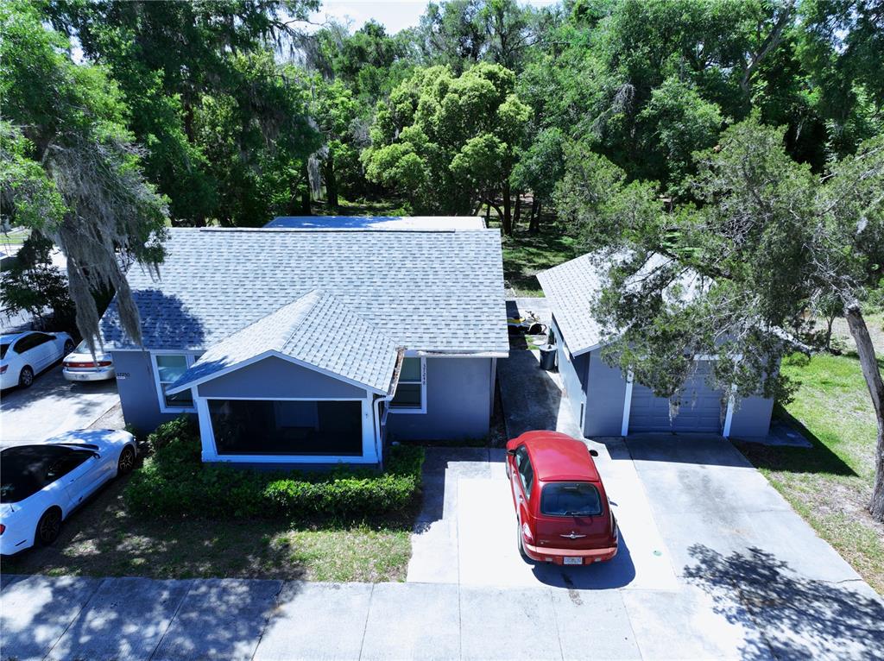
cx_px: 442
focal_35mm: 24
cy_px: 330
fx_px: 612
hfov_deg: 71.6
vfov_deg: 56.7
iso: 100
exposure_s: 1/200
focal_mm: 12.29
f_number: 3.2
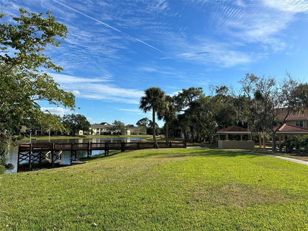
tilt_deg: +4.8
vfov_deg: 56.8
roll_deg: -0.4
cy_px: 116
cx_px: 154
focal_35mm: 24
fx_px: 213
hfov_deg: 71.6
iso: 80
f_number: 1.78
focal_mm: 6.86
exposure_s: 1/5848
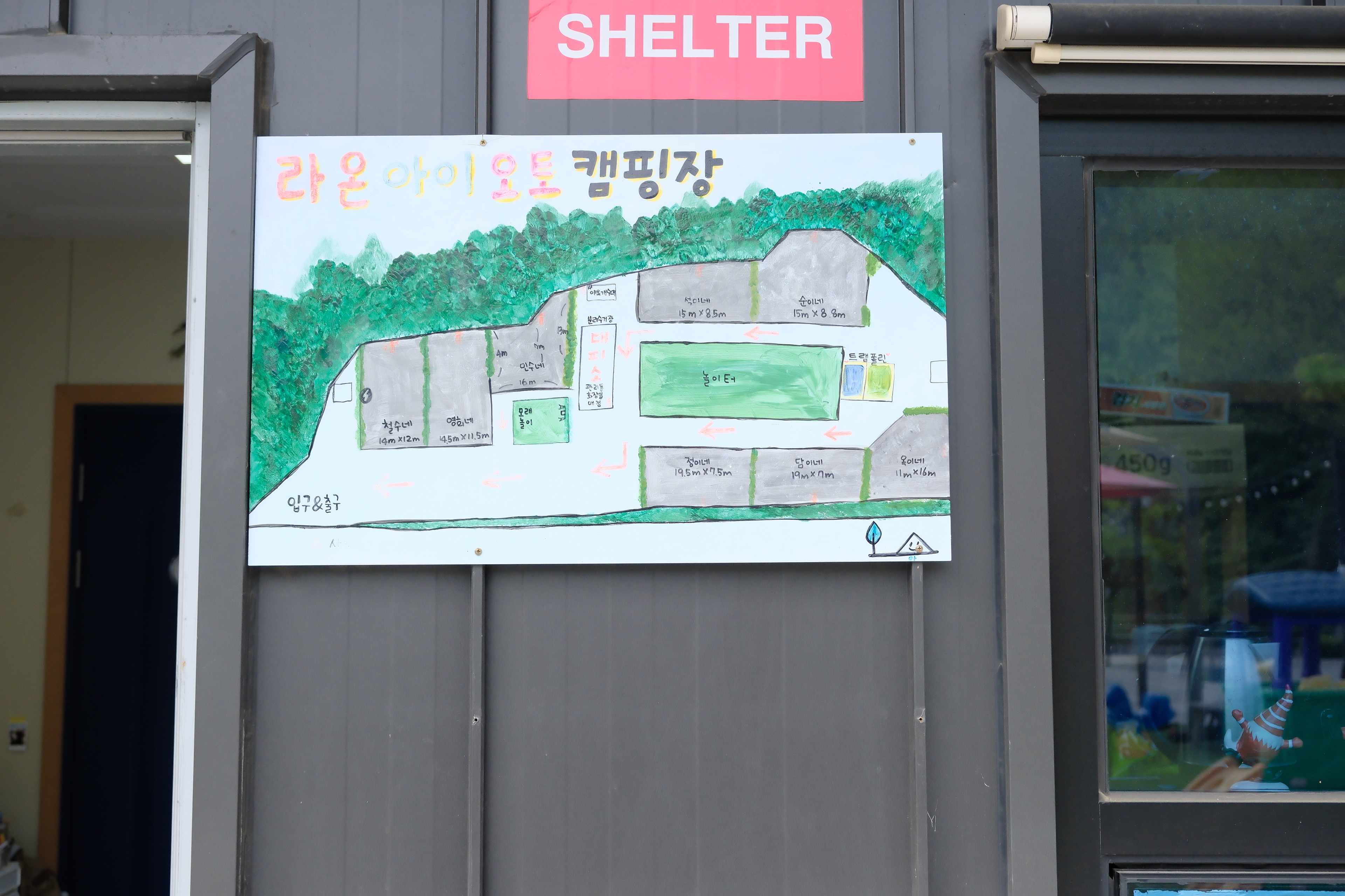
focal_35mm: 43
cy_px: 448
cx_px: 672
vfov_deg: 31.2
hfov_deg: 45.4
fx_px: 1606
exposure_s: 1/1300
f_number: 4
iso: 1250
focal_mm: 28.9
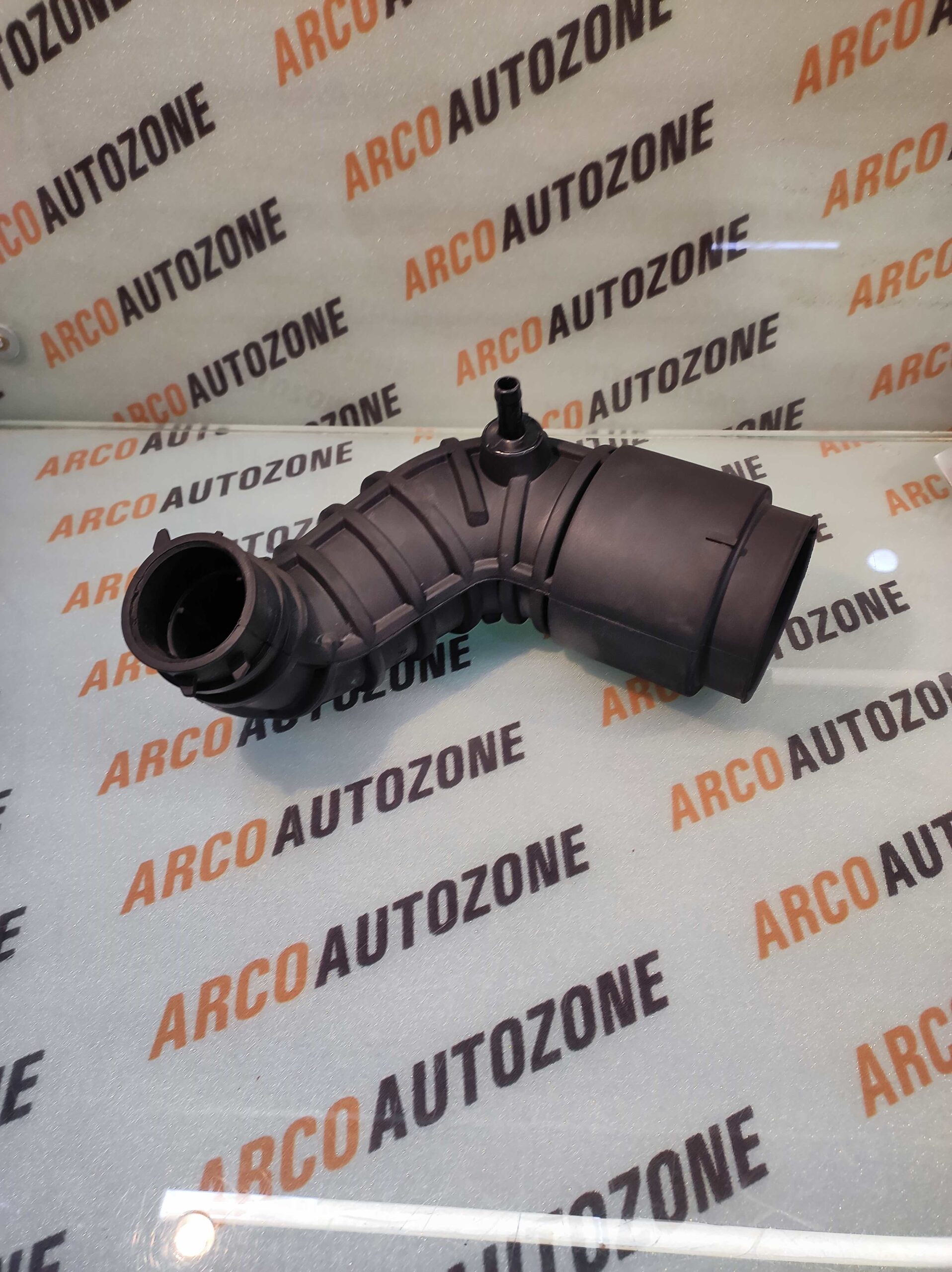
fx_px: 624
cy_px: 636
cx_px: 476
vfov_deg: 91.1
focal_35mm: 17
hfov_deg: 74.7
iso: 107
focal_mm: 4.74
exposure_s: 1/33
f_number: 1.79
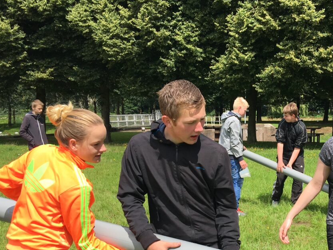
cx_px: 268
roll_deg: +0.6
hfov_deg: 36.8
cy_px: 196
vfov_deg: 28.5
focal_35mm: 50
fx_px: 481
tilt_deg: -7.8
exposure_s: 1/1479
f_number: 2.2
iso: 25
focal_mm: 4.15
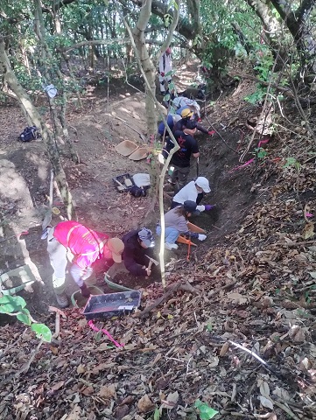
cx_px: 158
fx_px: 340
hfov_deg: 49.8
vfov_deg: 63.4
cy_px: 210
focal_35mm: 28
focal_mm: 4.27
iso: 831
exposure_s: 1/50
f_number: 1.8
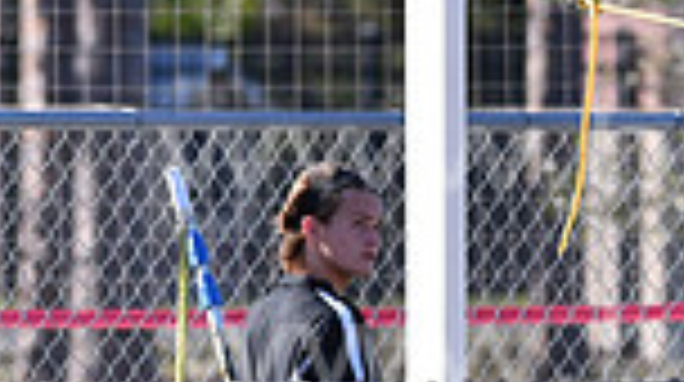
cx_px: 1188
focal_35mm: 1800
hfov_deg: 1.2
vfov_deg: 0.7
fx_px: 32601
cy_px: 61
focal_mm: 300
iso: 400
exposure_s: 1/1250
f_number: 5.6
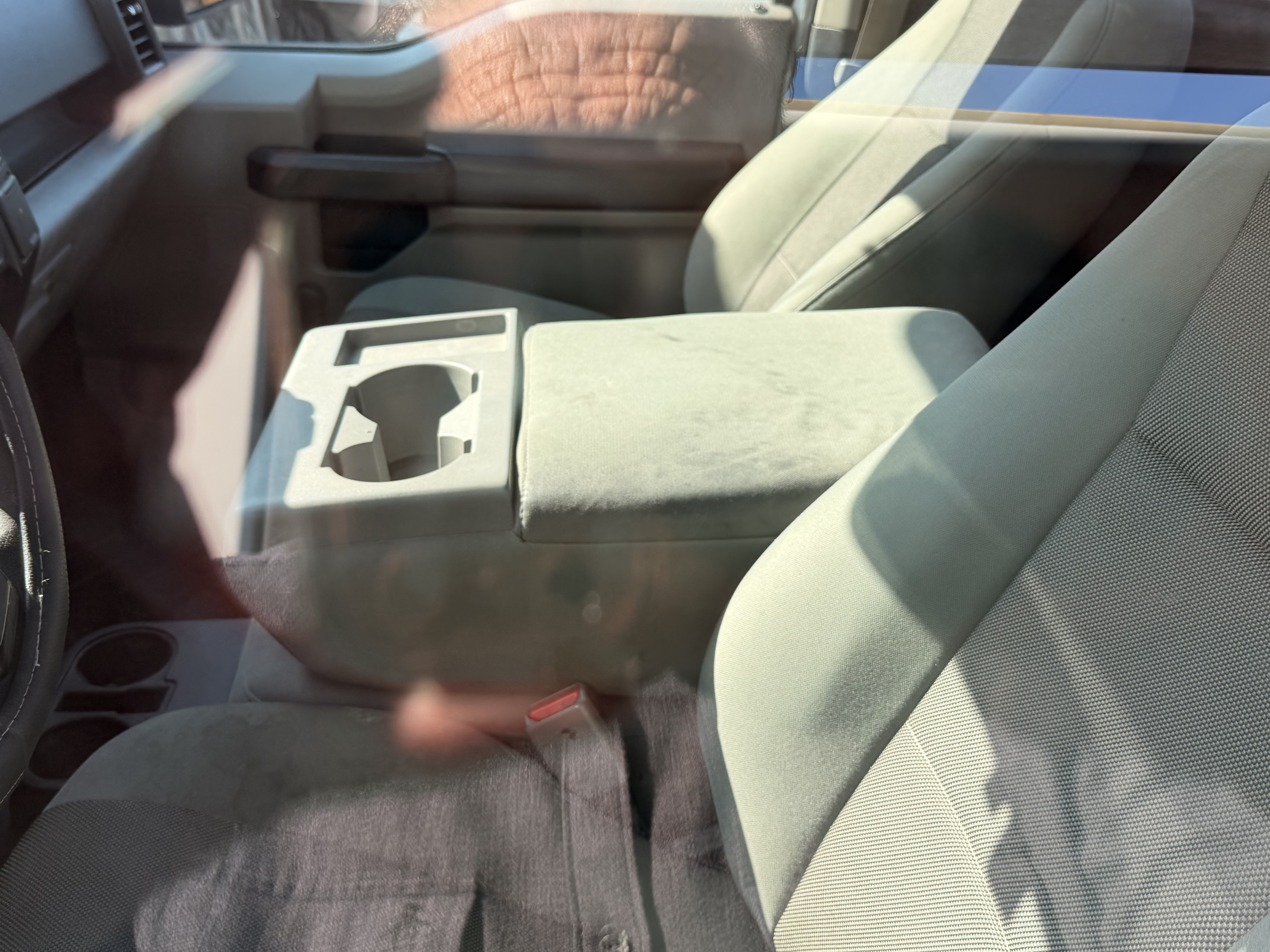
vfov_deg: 40.7
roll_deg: -4.4
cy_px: 476
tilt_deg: -26.6
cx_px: 635
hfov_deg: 52.6
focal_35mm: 35
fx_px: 1284
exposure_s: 1/677
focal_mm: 6.76
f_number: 1.78
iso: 80
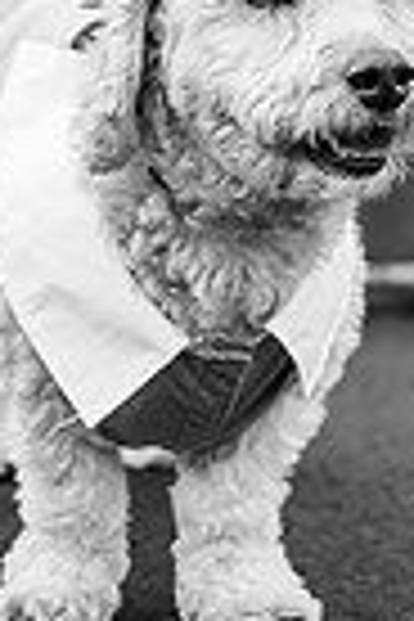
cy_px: 32
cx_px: 434
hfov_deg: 6.0
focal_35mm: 228
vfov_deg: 9.0
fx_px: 3933
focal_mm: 70
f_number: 3.2
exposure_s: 1/1600
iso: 320
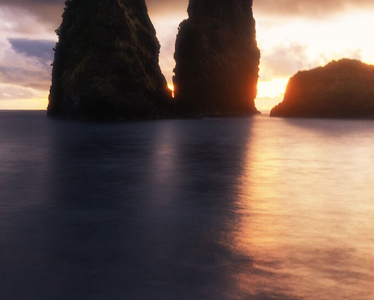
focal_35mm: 60
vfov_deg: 25.2
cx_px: 34
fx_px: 664
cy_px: 215
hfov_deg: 30.0
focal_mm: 18
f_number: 11
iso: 100
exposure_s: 10
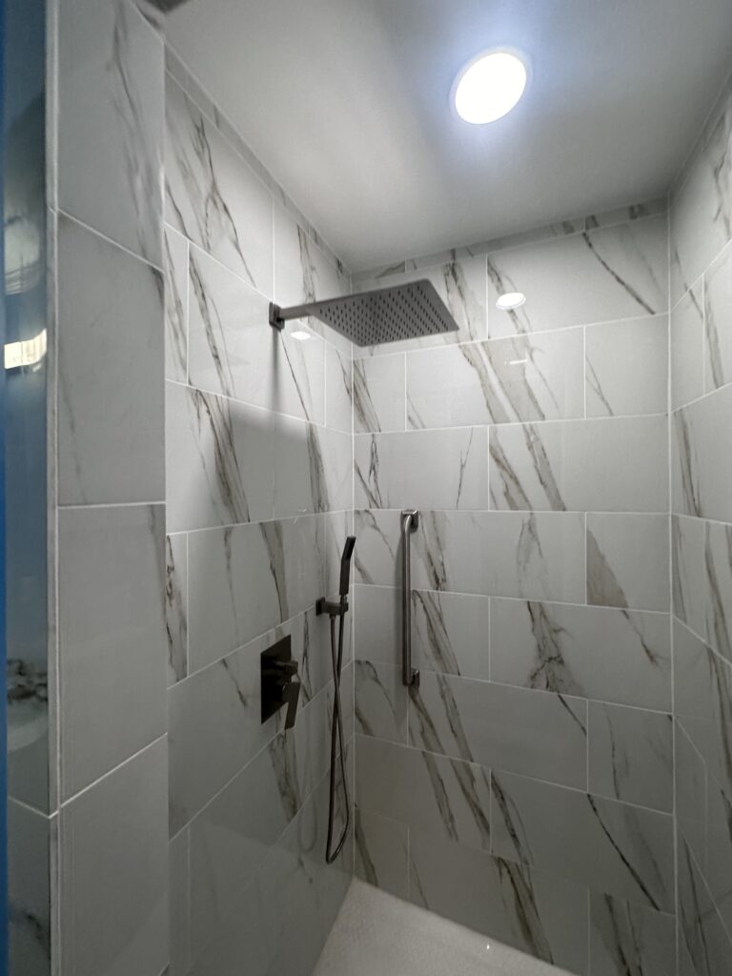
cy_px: 488
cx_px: 366
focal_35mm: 14
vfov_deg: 102.1
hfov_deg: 85.7
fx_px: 395
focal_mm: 2.22
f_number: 2.2
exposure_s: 1/120
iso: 200
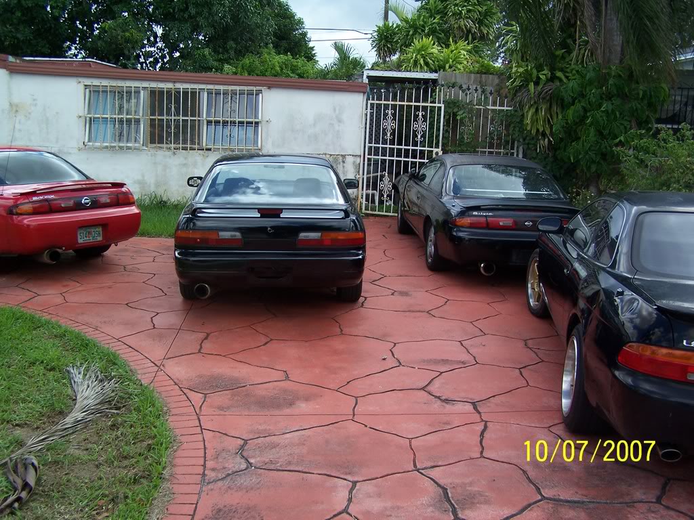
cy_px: 260
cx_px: 347
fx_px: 762
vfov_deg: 37.7
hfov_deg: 49.0
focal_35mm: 38
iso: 80
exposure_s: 1/750
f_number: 2.8
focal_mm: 6.3
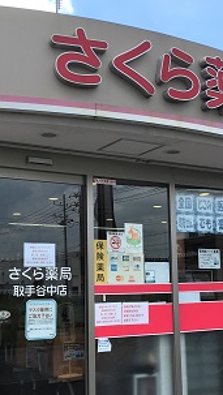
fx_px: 524
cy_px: 216
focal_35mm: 50
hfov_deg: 24.0
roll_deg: +0.1
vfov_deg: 41.3
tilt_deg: +8.0
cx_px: 119
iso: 25
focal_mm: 4.15
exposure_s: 1/962
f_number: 2.2
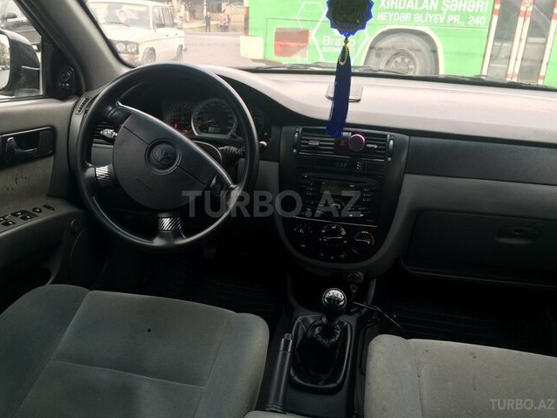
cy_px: 204
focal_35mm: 30
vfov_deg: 46.8
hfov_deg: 59.9
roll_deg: -5.7
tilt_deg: -19.6
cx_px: 272
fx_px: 483
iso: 50
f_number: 2.2
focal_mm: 4.15
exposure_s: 1/50
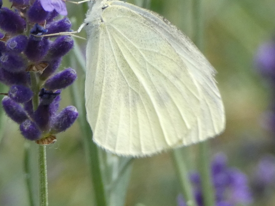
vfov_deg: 5.7
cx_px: 90
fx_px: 2073
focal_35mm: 261
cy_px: 50
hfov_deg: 7.6
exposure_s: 1/80
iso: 250
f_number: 5.5
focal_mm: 30.2
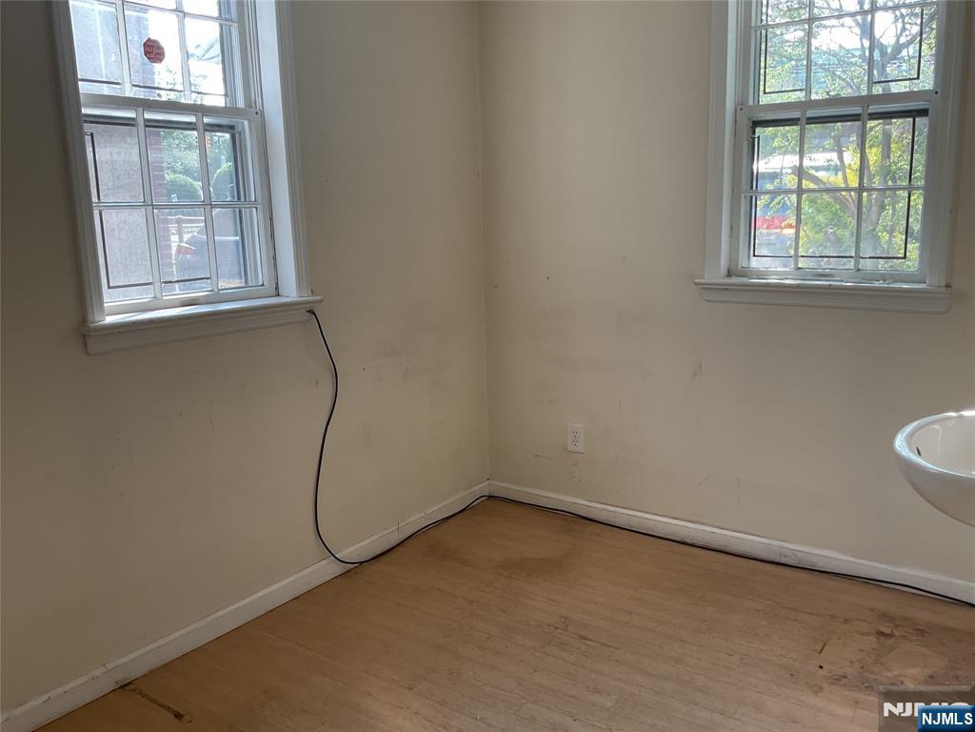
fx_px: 817
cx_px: 488
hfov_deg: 61.7
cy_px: 366
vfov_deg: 48.2
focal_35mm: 29
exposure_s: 1/120
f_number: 1.8
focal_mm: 3
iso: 40
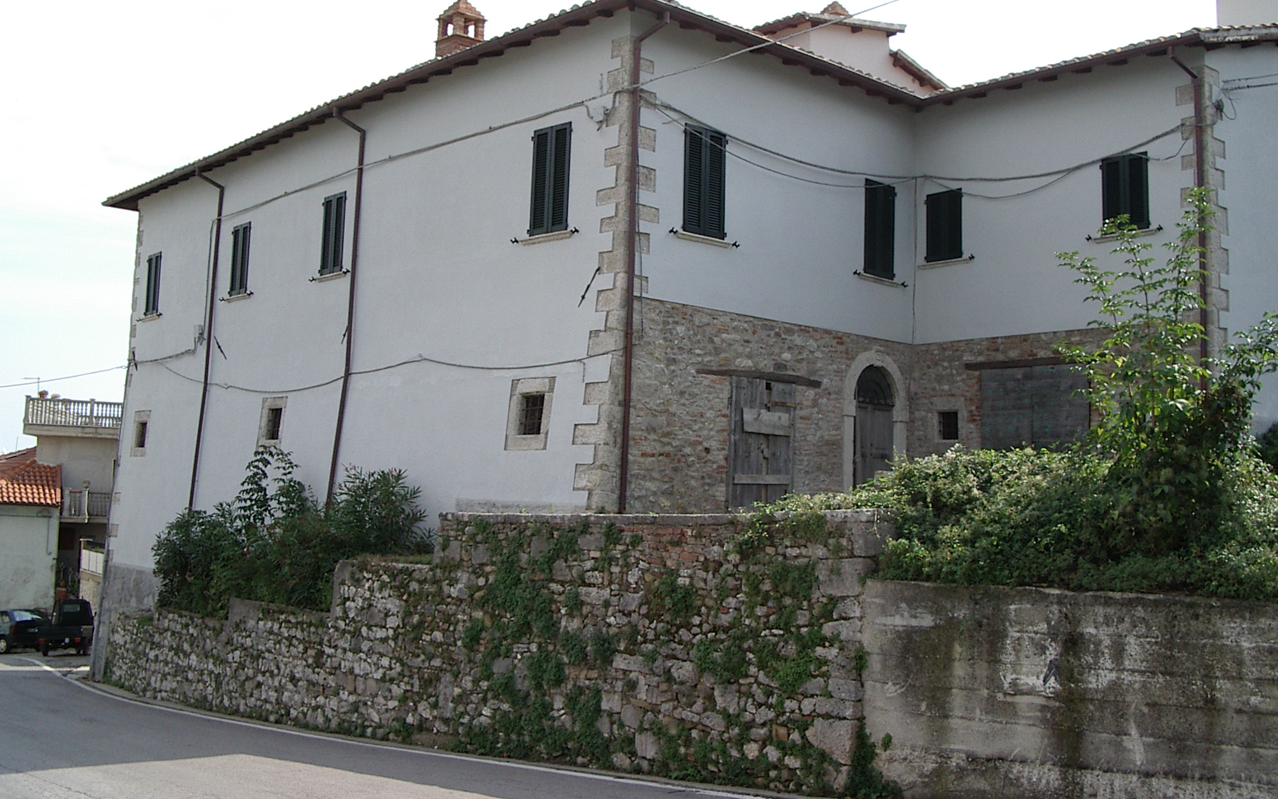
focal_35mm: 41
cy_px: 339
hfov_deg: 48.2
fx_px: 1428
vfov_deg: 31.2
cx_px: 643
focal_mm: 5.8
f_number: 4.8
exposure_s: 1/250
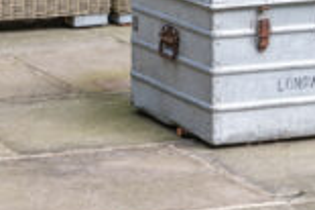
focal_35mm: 201
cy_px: -229
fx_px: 1757
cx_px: -35
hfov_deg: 10.1
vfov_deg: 6.6
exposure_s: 1/30
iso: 100
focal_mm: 30
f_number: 8
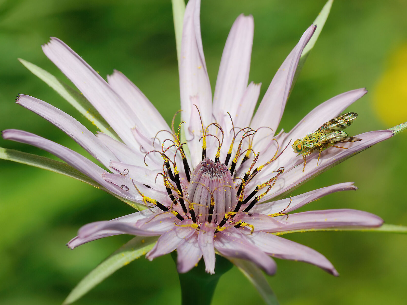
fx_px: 1716
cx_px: 258
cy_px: 142
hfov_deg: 13.5
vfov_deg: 10.2
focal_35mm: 146
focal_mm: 105
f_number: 16
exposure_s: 1/250
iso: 200
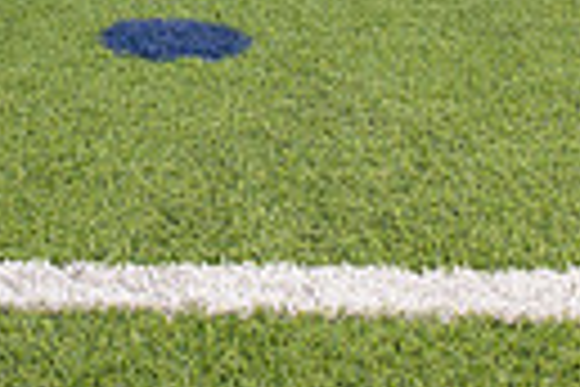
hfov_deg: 19.2
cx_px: 85
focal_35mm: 105
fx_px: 1692
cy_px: -580
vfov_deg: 10.8
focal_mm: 30
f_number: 7.1
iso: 125
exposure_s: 1/320
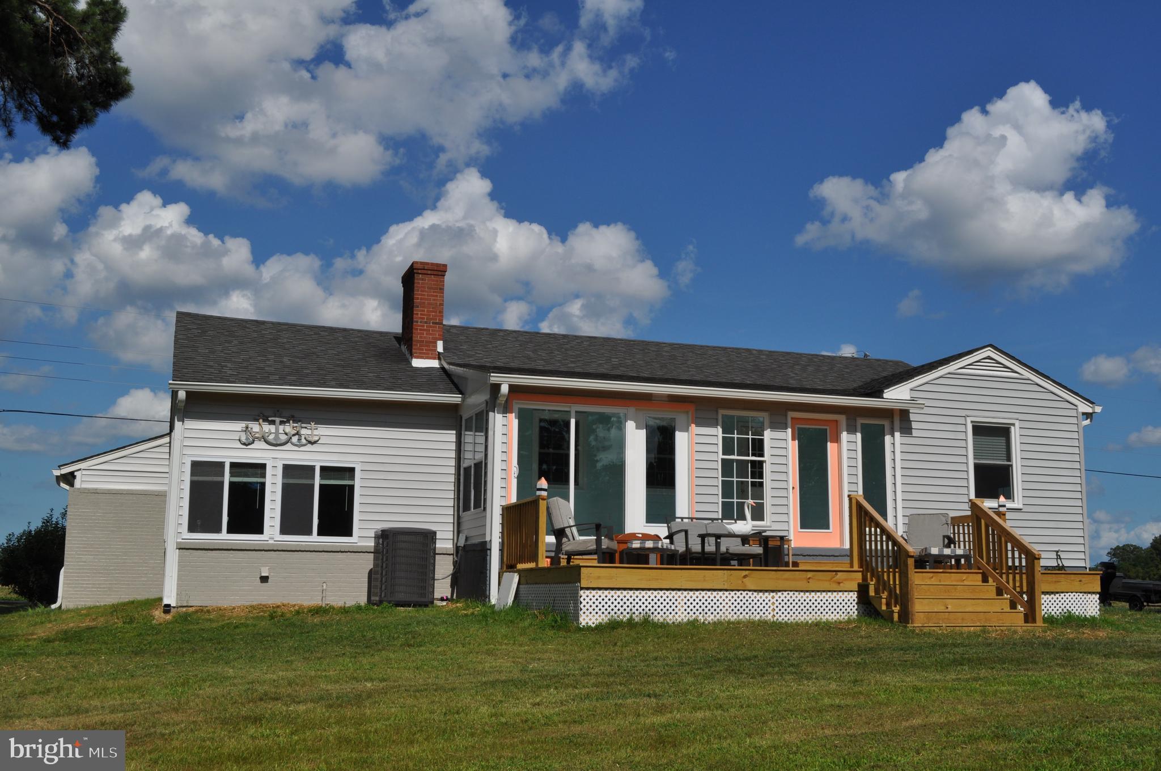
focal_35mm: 36
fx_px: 1160
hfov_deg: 53.2
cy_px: 386
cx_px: 580
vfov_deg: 36.8
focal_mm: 24
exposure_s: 1/500
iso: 200
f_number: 11
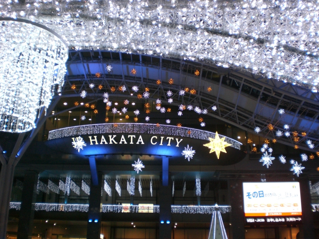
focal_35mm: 38
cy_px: 120
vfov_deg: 37.7
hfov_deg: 49.0
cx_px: 160
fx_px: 350
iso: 200
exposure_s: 1/50
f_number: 3.1
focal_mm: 6.3
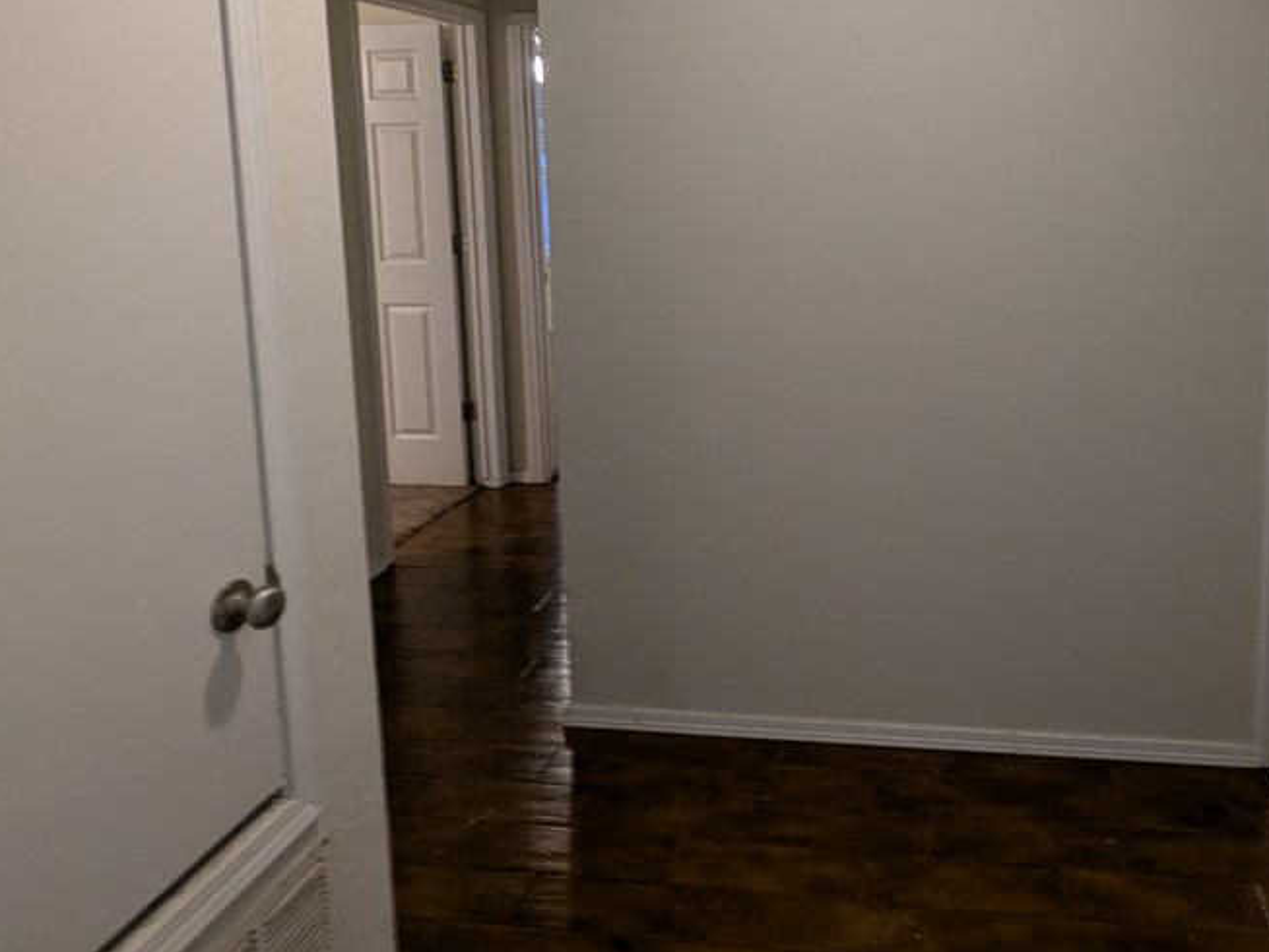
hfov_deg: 66.6
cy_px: 242
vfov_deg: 52.6
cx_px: 890
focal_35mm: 25
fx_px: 917
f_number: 2.2
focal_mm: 2.35
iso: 114
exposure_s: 1/24
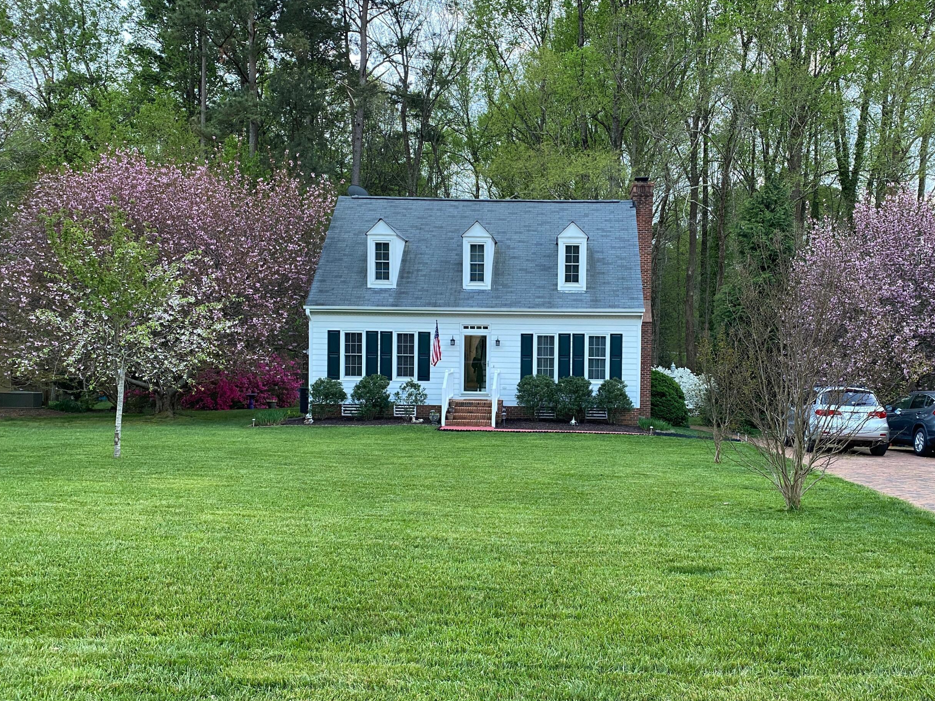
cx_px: 539
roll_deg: -0.9
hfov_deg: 56.6
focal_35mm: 32
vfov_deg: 44.1
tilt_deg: -2.5
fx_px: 864
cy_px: 366
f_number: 1.8
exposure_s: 1/95
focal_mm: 4.25
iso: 125
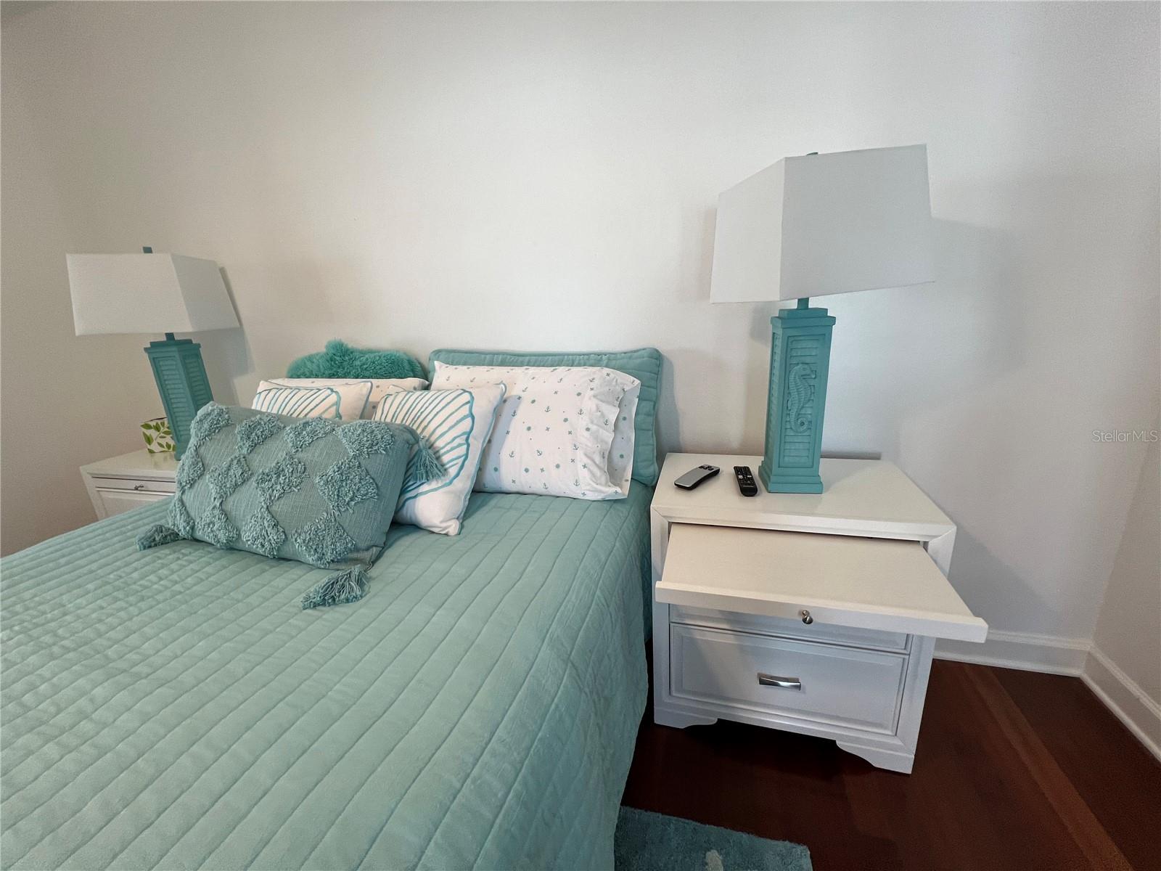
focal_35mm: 13
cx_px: 580
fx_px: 436
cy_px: 436
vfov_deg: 89.9
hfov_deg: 106.2
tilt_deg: -15.9
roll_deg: +3.6
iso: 100
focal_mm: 1.57
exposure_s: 1/120
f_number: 1.8
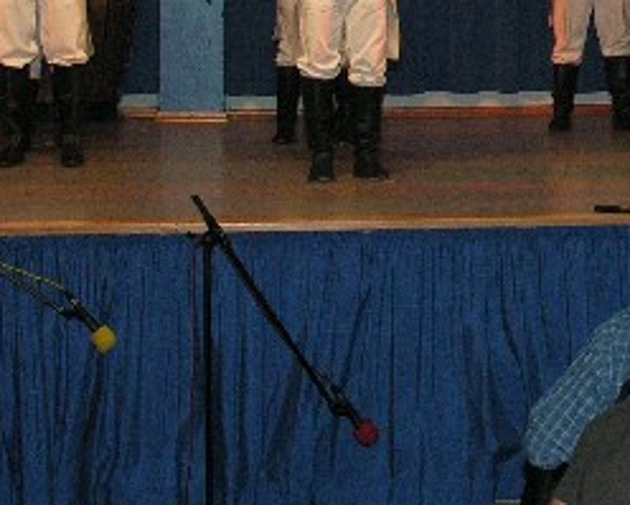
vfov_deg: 13.7
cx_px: 699
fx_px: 2053
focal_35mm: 110
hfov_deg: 16.9
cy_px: -79
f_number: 4
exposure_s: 1/60.1
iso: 200
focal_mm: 8.9
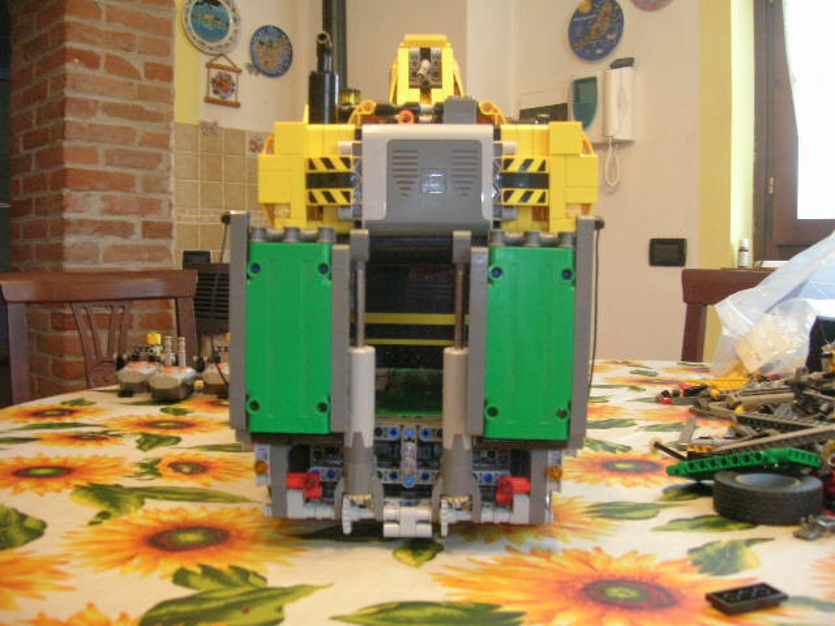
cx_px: 418
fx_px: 820
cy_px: 313
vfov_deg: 41.8
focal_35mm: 34
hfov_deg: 54.0
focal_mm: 5.7
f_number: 2.9
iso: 200
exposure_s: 1/6.5
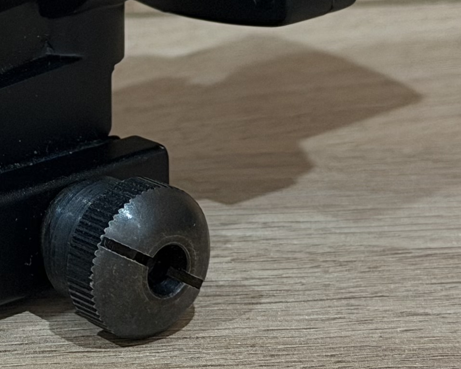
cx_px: -125
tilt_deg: -18.8
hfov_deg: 9.6
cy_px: 30
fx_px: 2701
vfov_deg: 7.8
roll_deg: +0.5
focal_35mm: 198
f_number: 1.78
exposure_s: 1/25
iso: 500
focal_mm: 6.76
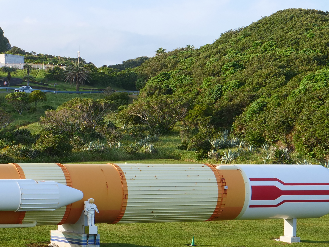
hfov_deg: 17.8
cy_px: 259
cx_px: 29
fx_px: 1036
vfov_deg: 13.4
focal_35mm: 109
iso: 200
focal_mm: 22
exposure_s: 1/320
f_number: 5.6
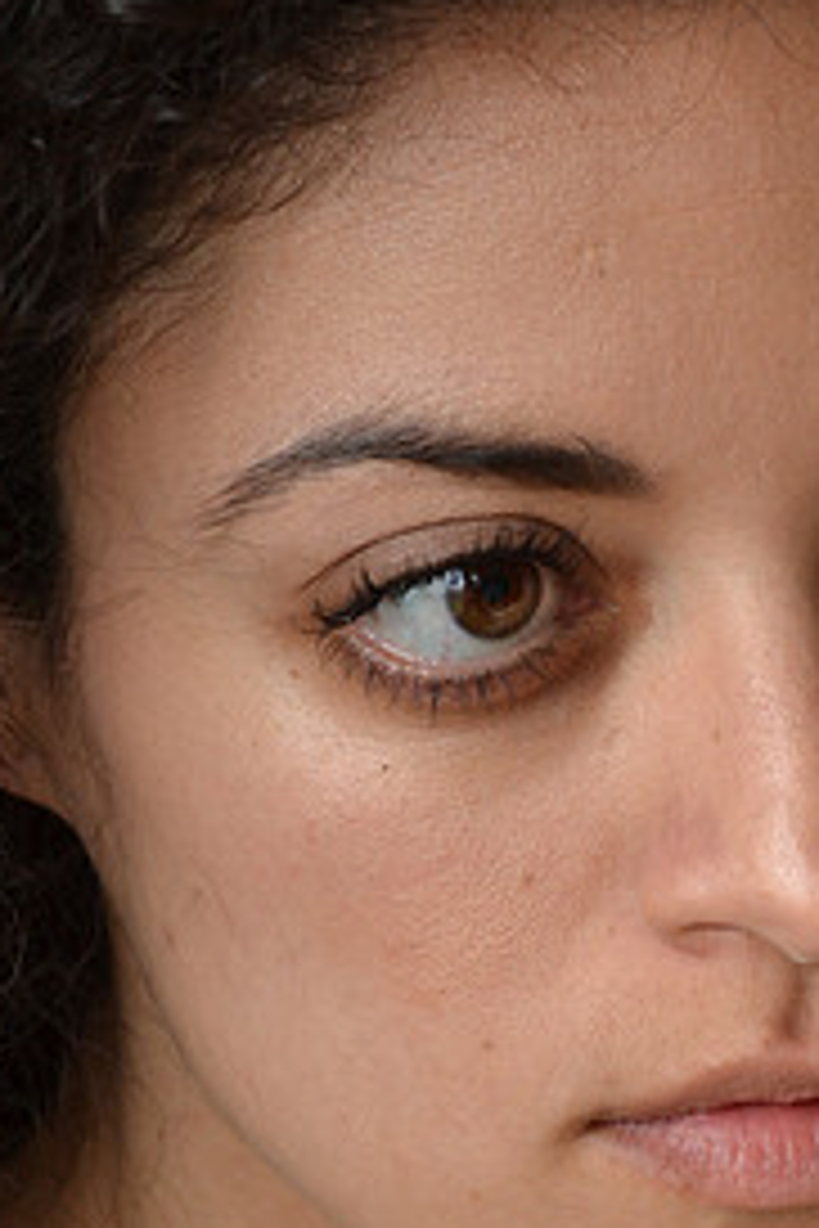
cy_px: 1080
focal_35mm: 175
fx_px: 5973
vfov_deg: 11.7
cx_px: 704
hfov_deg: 7.8
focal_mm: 55
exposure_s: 1/60
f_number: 5.6
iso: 400
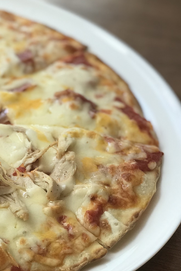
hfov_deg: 11.1
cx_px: -49
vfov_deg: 16.9
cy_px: 109
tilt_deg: -33.3
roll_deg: -4.4
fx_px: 912
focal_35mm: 121
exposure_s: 1/120
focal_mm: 6.6
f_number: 2.8
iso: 25
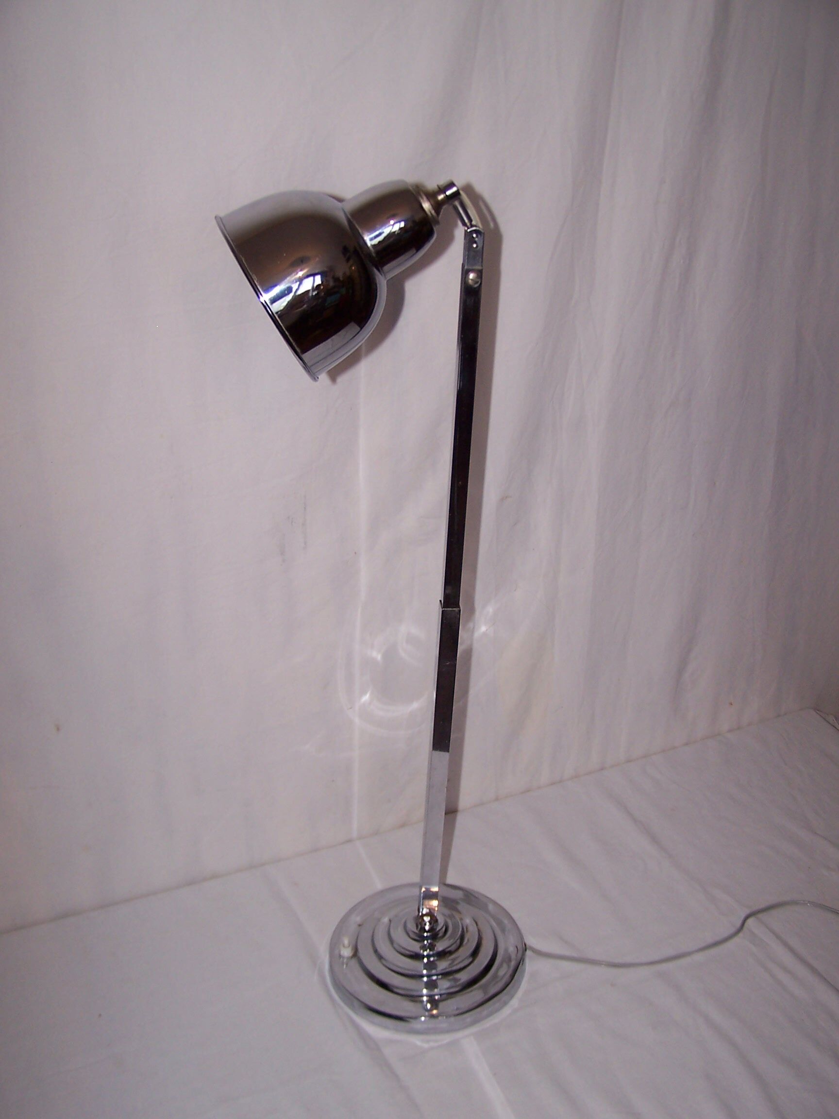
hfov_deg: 37.7
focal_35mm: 38
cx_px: 420
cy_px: 560
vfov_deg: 49.0
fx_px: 1228
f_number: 2.8
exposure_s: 1/60
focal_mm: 6.3
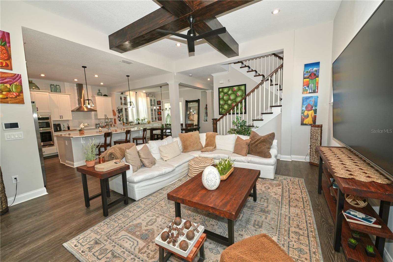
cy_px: 131
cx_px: 196
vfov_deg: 81.2
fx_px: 153
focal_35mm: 14
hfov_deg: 104.3
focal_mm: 14
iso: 400
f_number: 4
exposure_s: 1/200
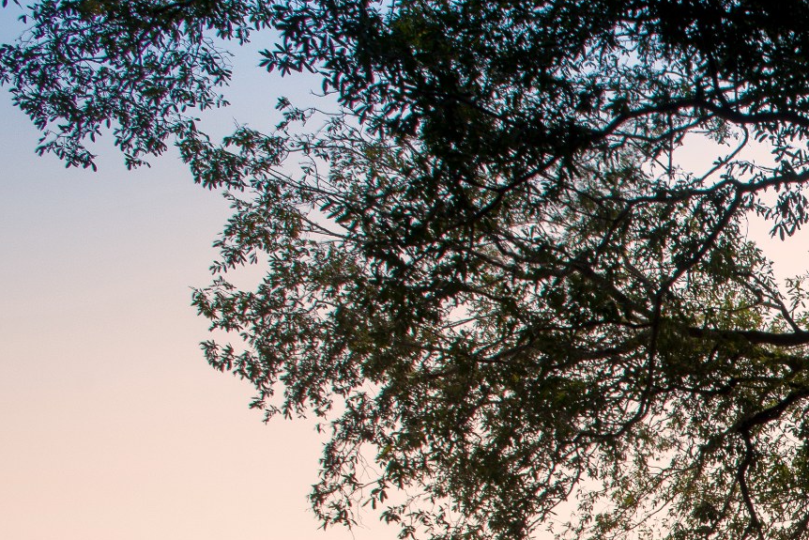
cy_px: 799
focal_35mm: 69
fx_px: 1551
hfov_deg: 22.1
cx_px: 1325
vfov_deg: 17.8
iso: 200
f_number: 9.5
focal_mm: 17
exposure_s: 1/125
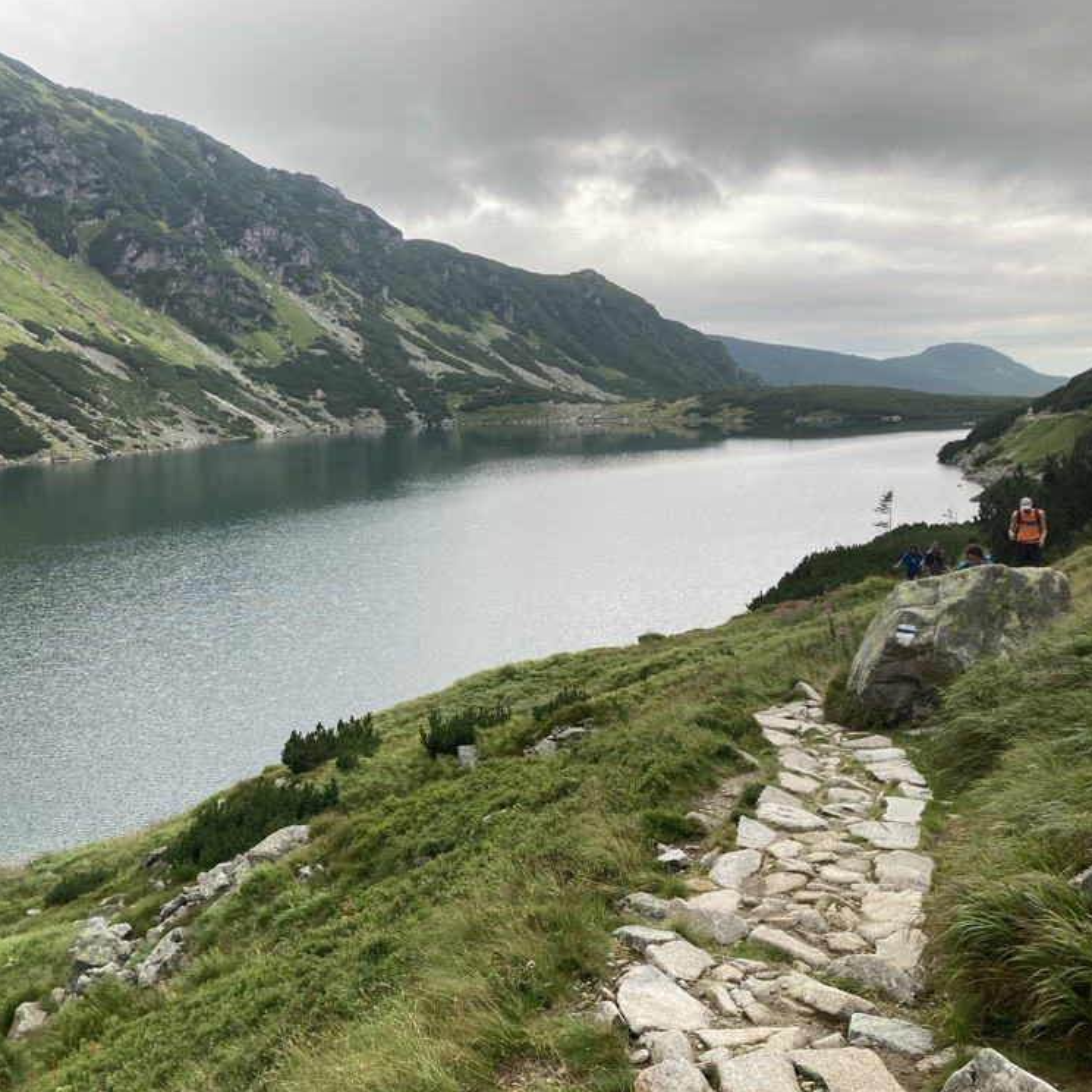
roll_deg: +2.1
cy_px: 556
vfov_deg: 48.4
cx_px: 441
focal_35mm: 34
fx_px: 1213
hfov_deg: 48.2
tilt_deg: -5.7
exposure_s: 1/353
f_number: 1.8
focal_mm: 3.99
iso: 20
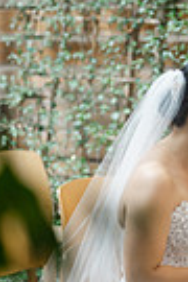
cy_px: 136
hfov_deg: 8.2
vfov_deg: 12.3
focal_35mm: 167
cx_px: 169
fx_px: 1308
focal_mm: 50
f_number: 1.8
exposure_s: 1/250
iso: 125
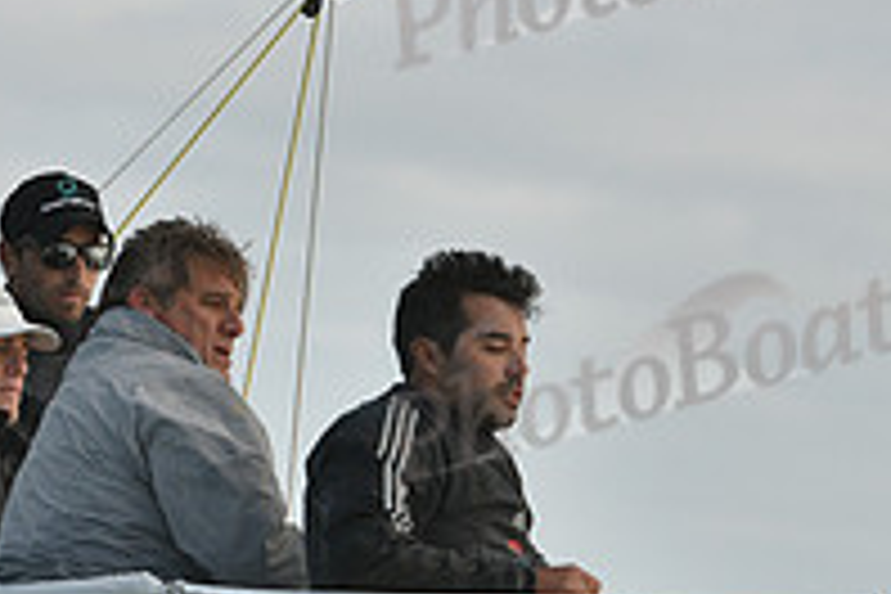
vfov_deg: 2.0
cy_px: 664
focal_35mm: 704
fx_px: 17423
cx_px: 158
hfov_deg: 2.9
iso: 320
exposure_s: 1/1000
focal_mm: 240
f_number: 7.1
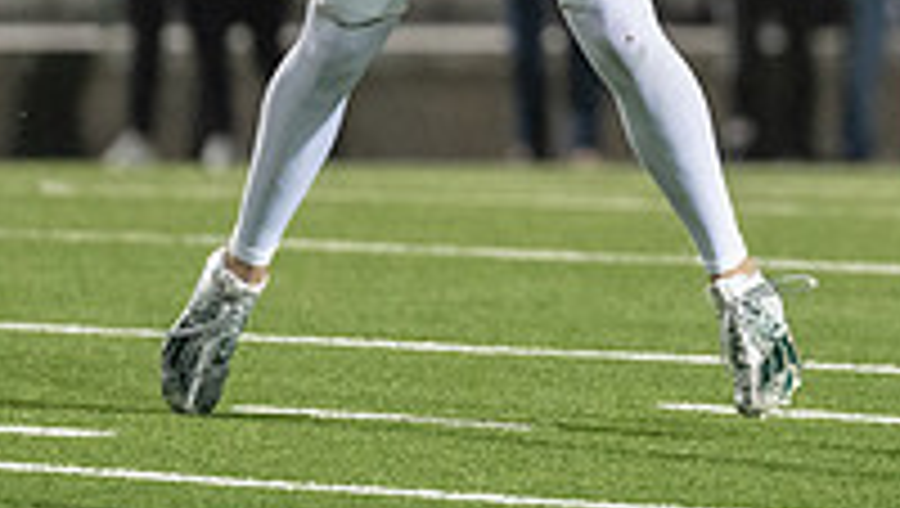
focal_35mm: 848
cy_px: -108
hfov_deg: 2.5
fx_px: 20259
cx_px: 649
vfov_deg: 1.4
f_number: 2.8
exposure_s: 1/1250
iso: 3200
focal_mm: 200
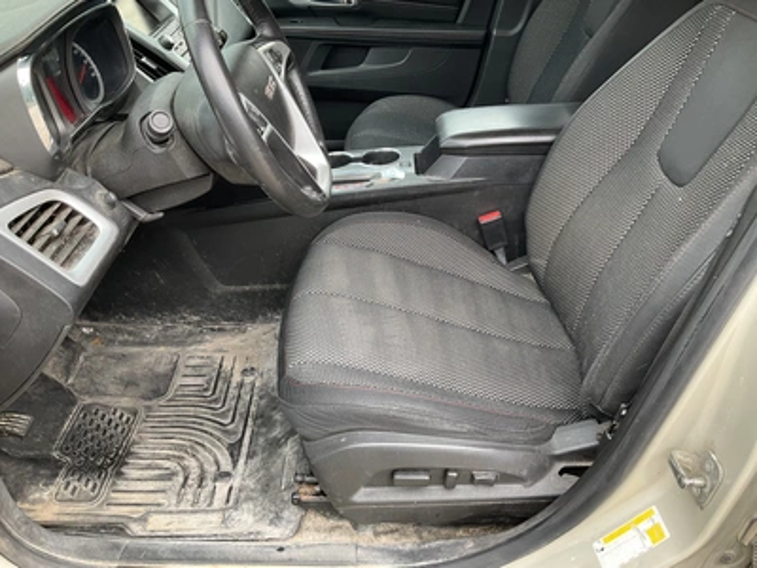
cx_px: 378
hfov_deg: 61.7
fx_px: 634
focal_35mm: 29
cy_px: 284
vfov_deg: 48.2
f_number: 1.8
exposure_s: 1/122
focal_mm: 3
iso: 40
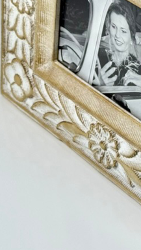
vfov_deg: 17.5
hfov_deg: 9.8
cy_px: 57
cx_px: 148
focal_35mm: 122
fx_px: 811
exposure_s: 1/669
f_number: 1.78
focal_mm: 6.76
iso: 64
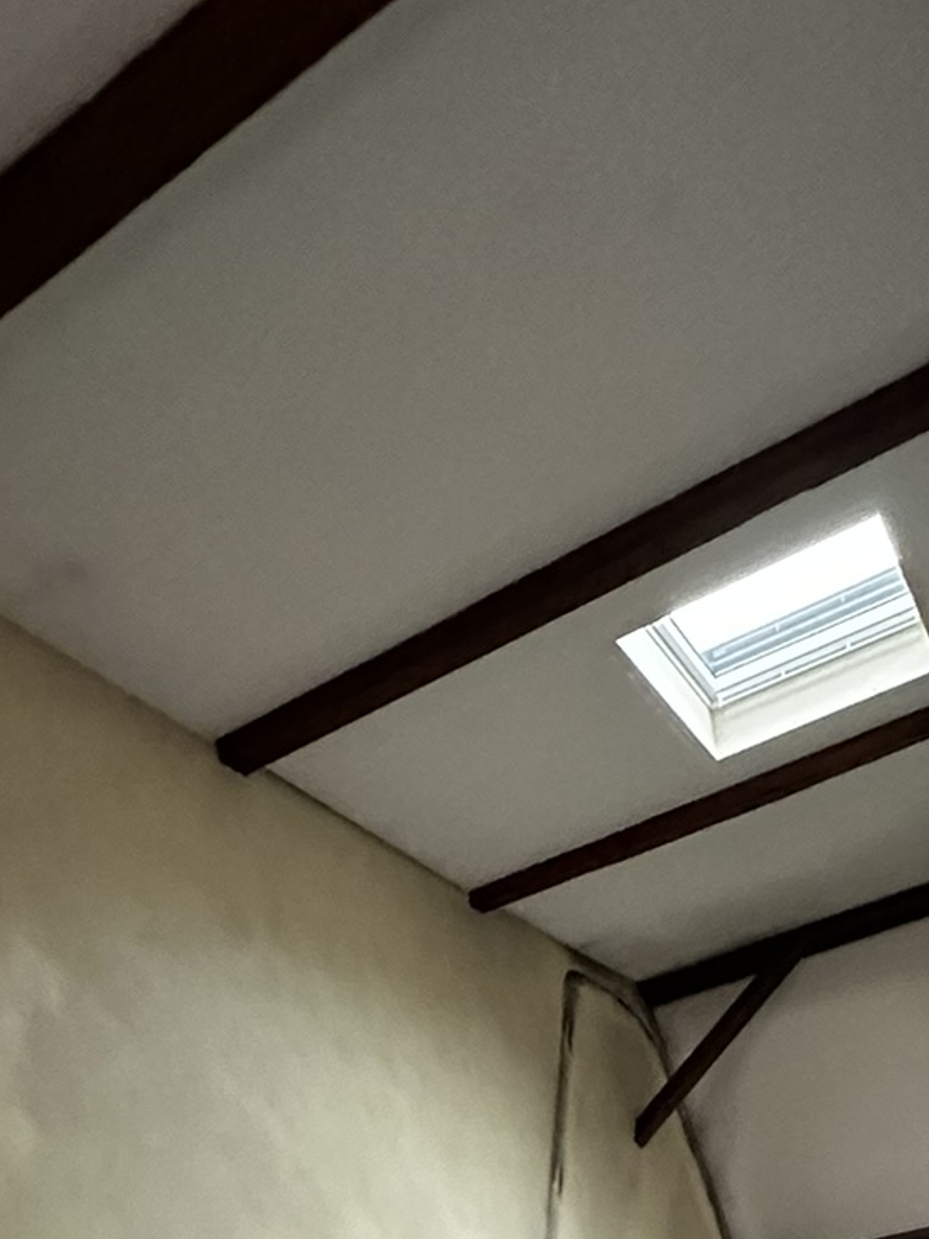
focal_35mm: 39
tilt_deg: +20.5
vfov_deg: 32.8
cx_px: 561
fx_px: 1396
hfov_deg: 36.7
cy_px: 1677
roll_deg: -2.0
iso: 800
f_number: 2.2
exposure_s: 1/60
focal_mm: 2.22
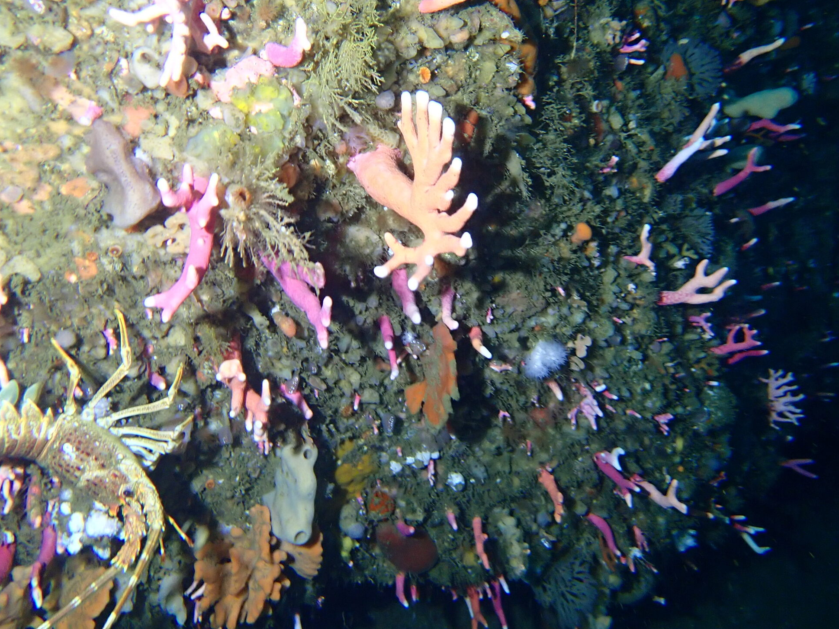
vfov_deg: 42.9
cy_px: 300
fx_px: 800
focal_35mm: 33
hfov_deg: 55.3
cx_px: 396
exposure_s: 1/60
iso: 320
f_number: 2.8
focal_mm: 4.5
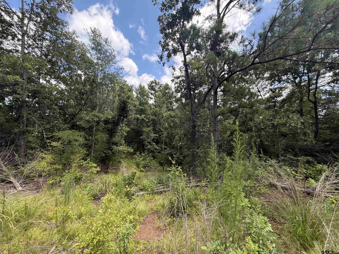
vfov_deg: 85.7
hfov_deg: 102.1
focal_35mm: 14
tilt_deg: +1.6
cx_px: 170
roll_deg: +2.6
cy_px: 127
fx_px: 137
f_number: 2.2
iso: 50
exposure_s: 1/502
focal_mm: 2.22
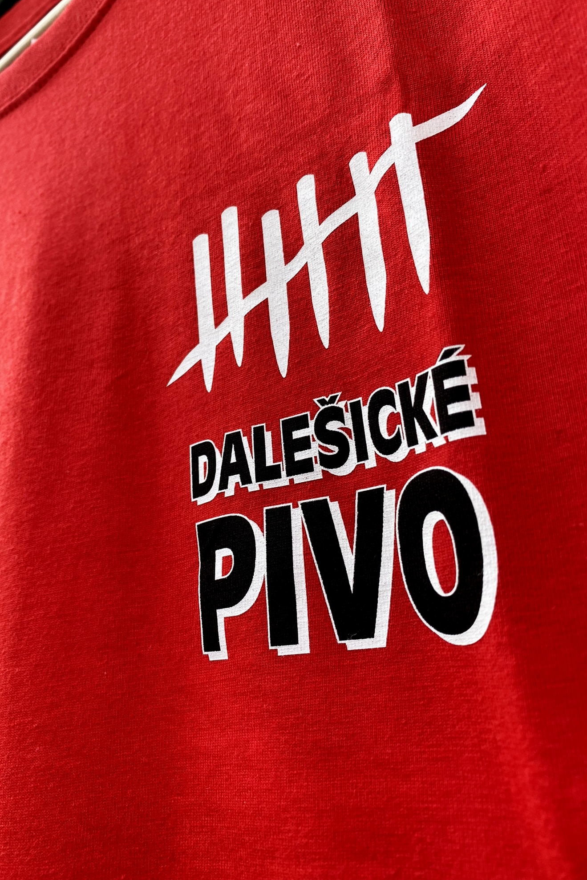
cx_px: 256
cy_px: 426
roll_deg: +6.4
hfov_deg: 46.3
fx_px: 685
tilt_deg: +24.4
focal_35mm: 28
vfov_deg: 65.5
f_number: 1.8
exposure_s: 1/364
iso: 32
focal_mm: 4.25
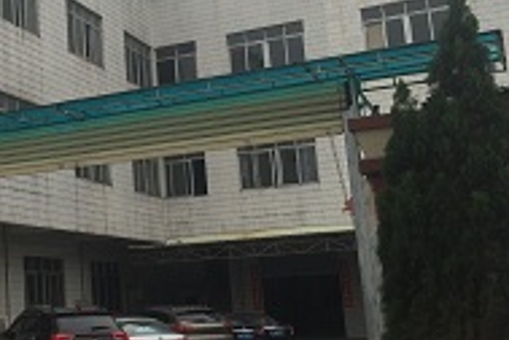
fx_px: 905
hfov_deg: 29.7
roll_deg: +1.1
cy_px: 143
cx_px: 22
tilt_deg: +11.9
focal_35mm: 64
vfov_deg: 21.2
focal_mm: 4.15
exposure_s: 1/1799
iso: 32
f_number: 2.2
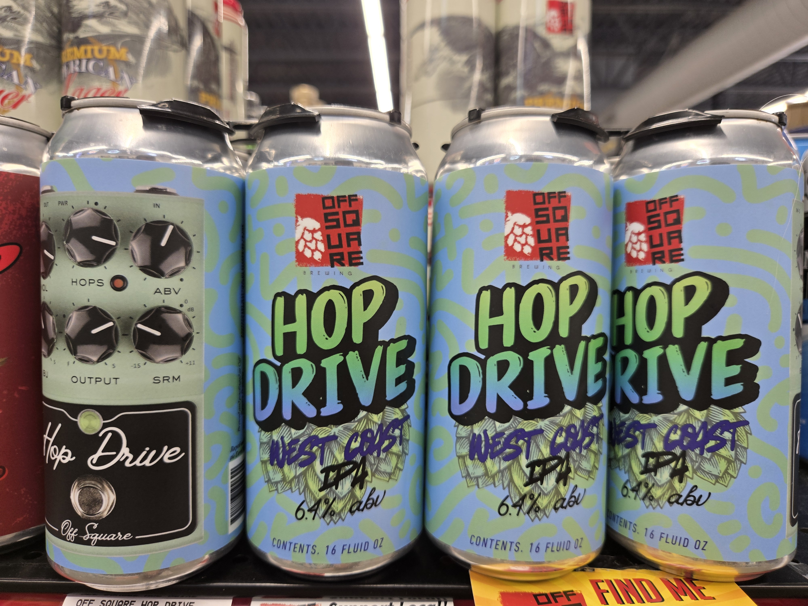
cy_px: 303
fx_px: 537
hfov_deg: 73.9
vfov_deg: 58.9
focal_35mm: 23
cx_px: 404
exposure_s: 1/120
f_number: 1.8
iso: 80
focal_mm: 5.4
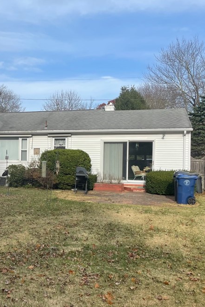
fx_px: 358
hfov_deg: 30.4
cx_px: 18
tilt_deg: +0.3
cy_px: 159
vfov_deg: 46.4
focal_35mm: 42
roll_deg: +0.1
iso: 32
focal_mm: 4.2
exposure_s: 1/2817
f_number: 1.6
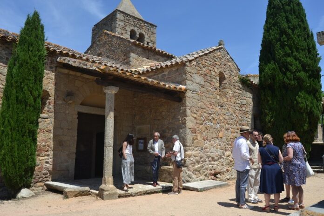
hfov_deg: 67.4
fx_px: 243
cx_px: 162
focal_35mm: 27
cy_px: 108
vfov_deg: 47.9
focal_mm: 18
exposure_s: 1/250
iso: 100
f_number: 8
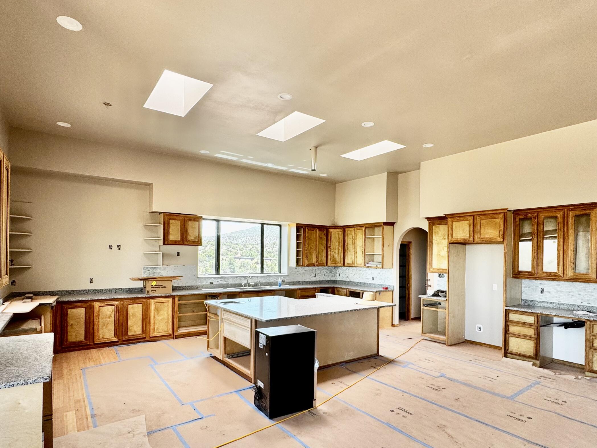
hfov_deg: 81.7
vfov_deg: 65.6
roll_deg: -0.8
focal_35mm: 20
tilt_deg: -1.0
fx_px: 345
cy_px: 258
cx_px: 299
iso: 80
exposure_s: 1/99
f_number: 2.2
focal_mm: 2.22
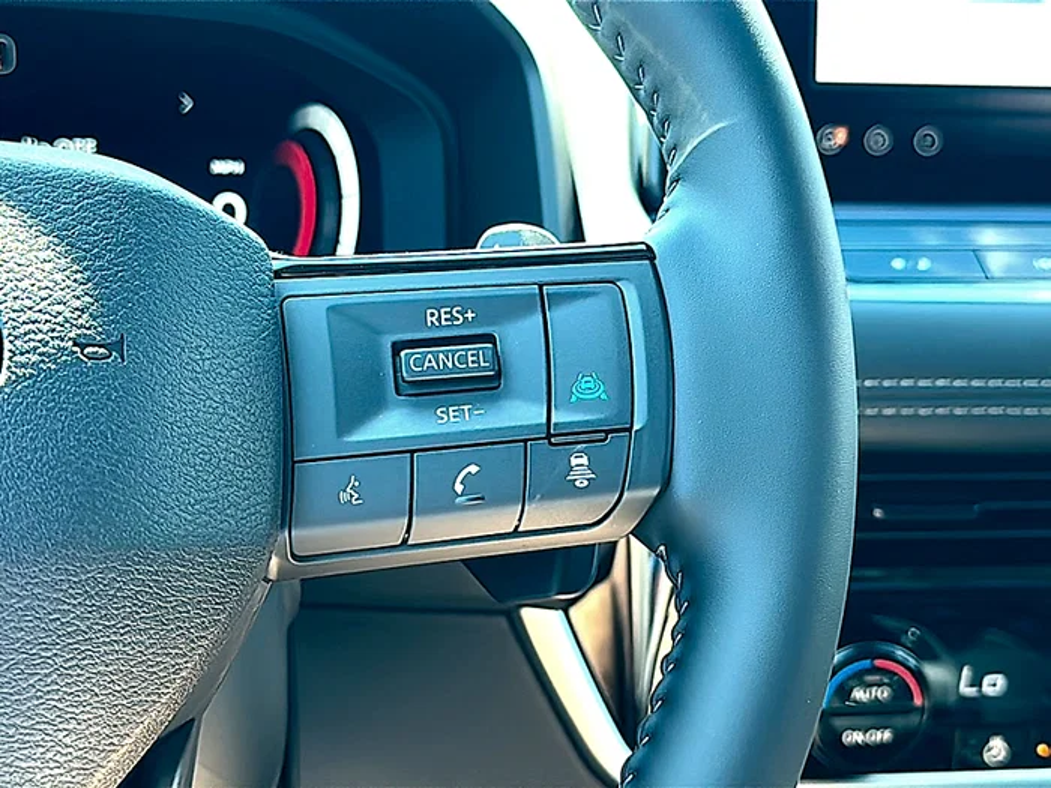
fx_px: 1397
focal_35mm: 46
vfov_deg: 31.5
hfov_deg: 41.2
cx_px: 526
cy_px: 394
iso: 125
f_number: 1.78
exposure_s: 1/228
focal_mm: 6.86
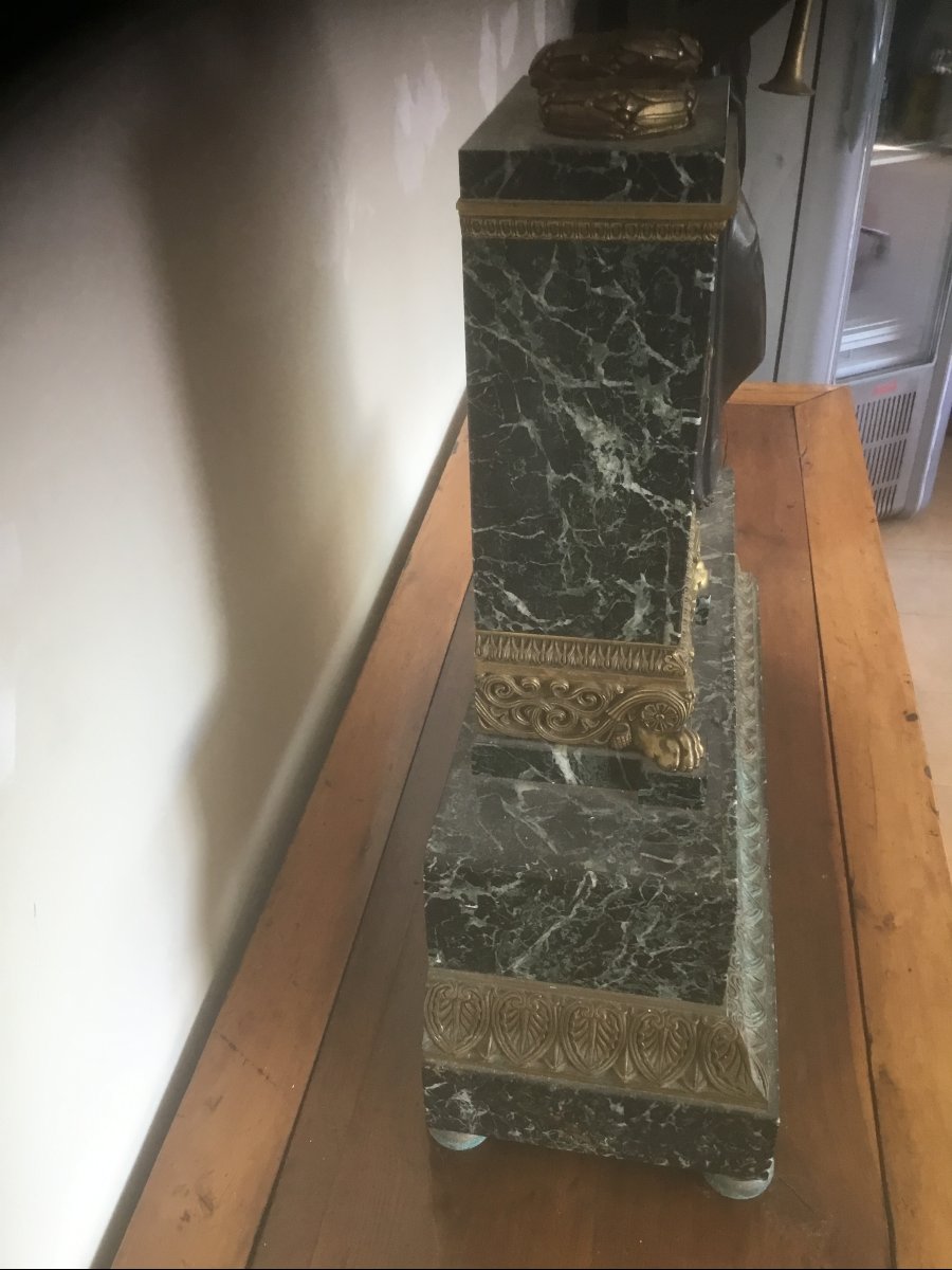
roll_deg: +0.9
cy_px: 635
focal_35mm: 31
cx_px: 476
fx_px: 1137
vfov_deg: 58.4
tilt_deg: -34.6
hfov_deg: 45.4
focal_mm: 3.3
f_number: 2.4
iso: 100
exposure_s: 1/33
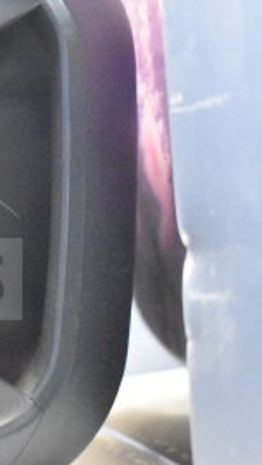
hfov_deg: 8.3
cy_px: 183
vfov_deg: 15.1
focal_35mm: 142
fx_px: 1753
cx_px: -172
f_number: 5
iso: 14400
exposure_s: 1/60
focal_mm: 40
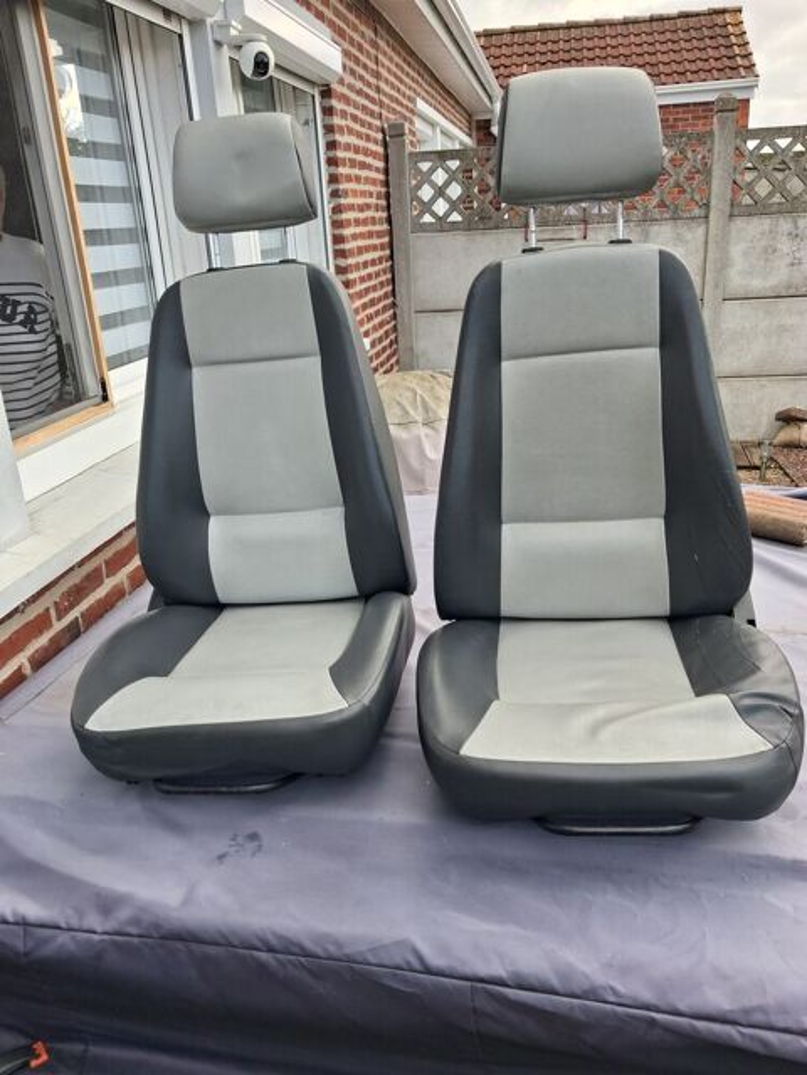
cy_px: 538
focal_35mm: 27
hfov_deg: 51.4
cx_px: 404
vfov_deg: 65.3
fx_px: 839
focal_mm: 4
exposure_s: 1/169
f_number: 1.8
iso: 25
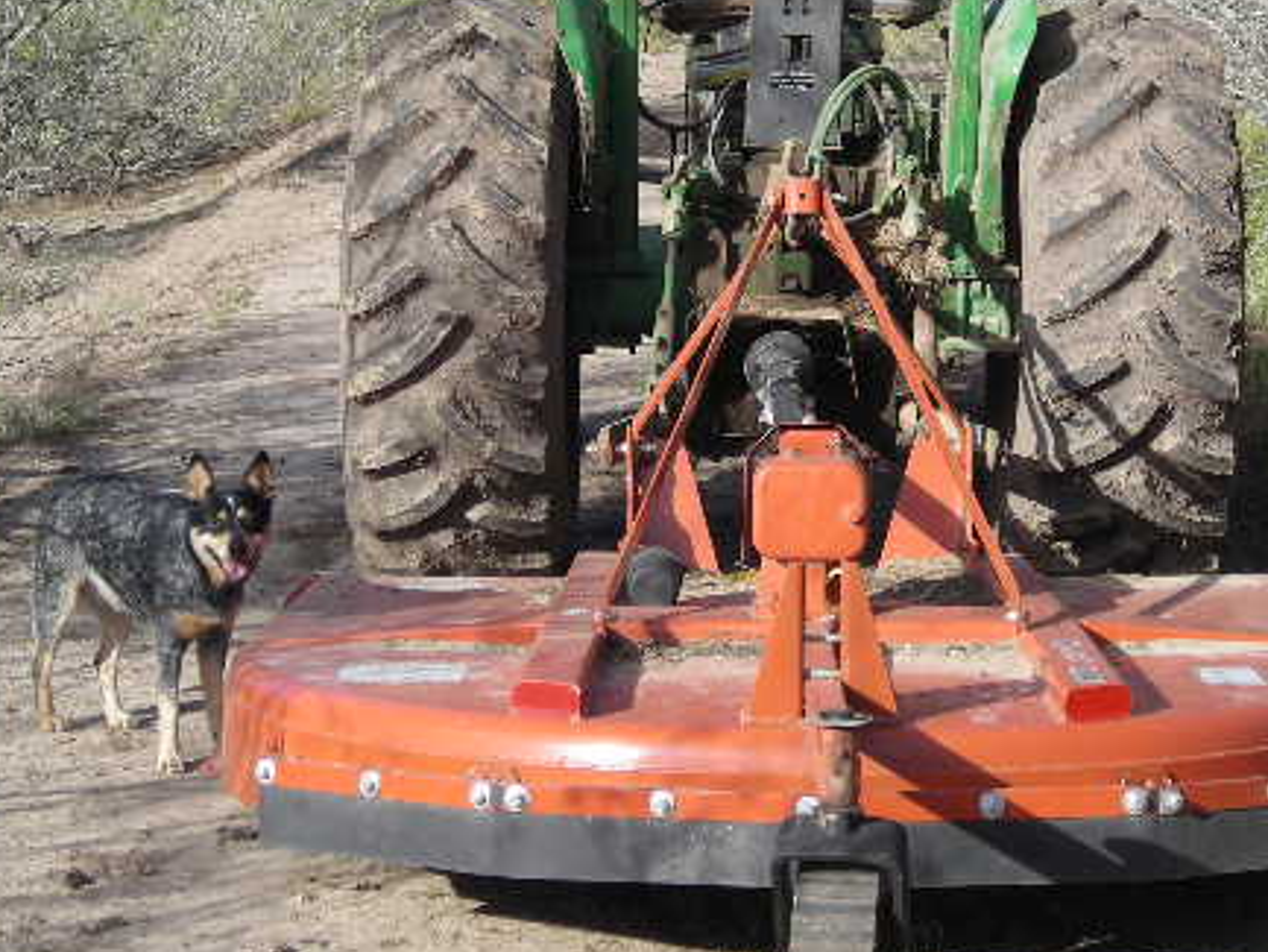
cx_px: 709
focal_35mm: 96
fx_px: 3517
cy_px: 310
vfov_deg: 15.4
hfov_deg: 20.4
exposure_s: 1/226
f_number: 3.9
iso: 50
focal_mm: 10.8
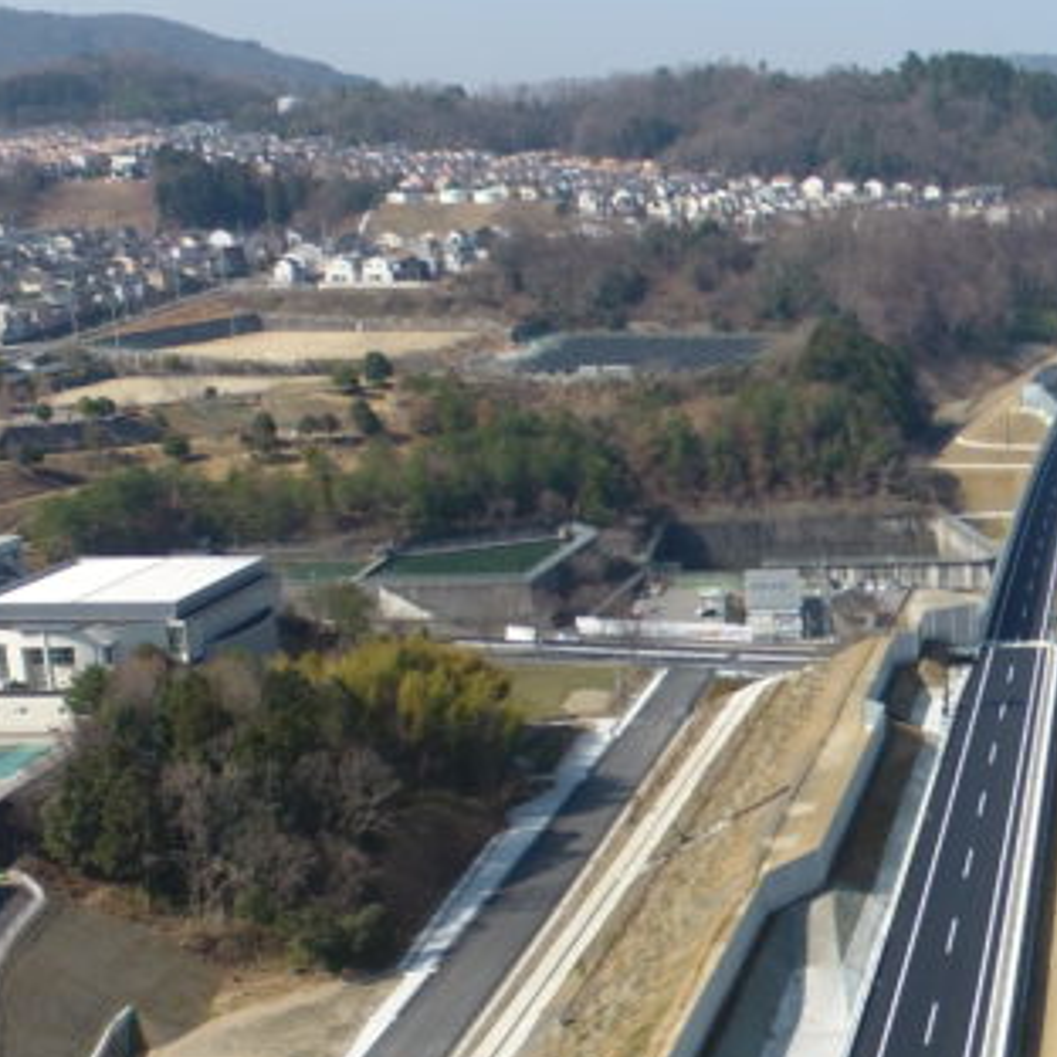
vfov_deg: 29.3
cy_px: 725
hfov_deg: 27.2
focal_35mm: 58
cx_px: 1155
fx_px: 2004
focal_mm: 3.61
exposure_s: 1/720
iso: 100
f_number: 2.8
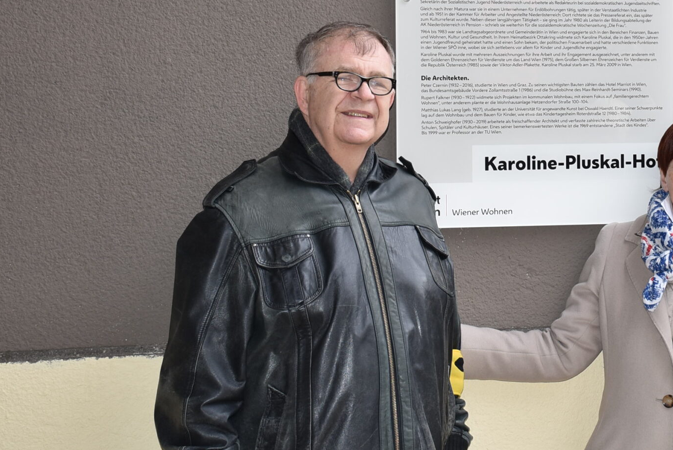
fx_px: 1684
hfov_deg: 22.0
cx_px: 613
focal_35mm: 90
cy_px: 132
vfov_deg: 15.2
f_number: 5.6
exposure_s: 1/125
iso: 160
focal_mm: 32
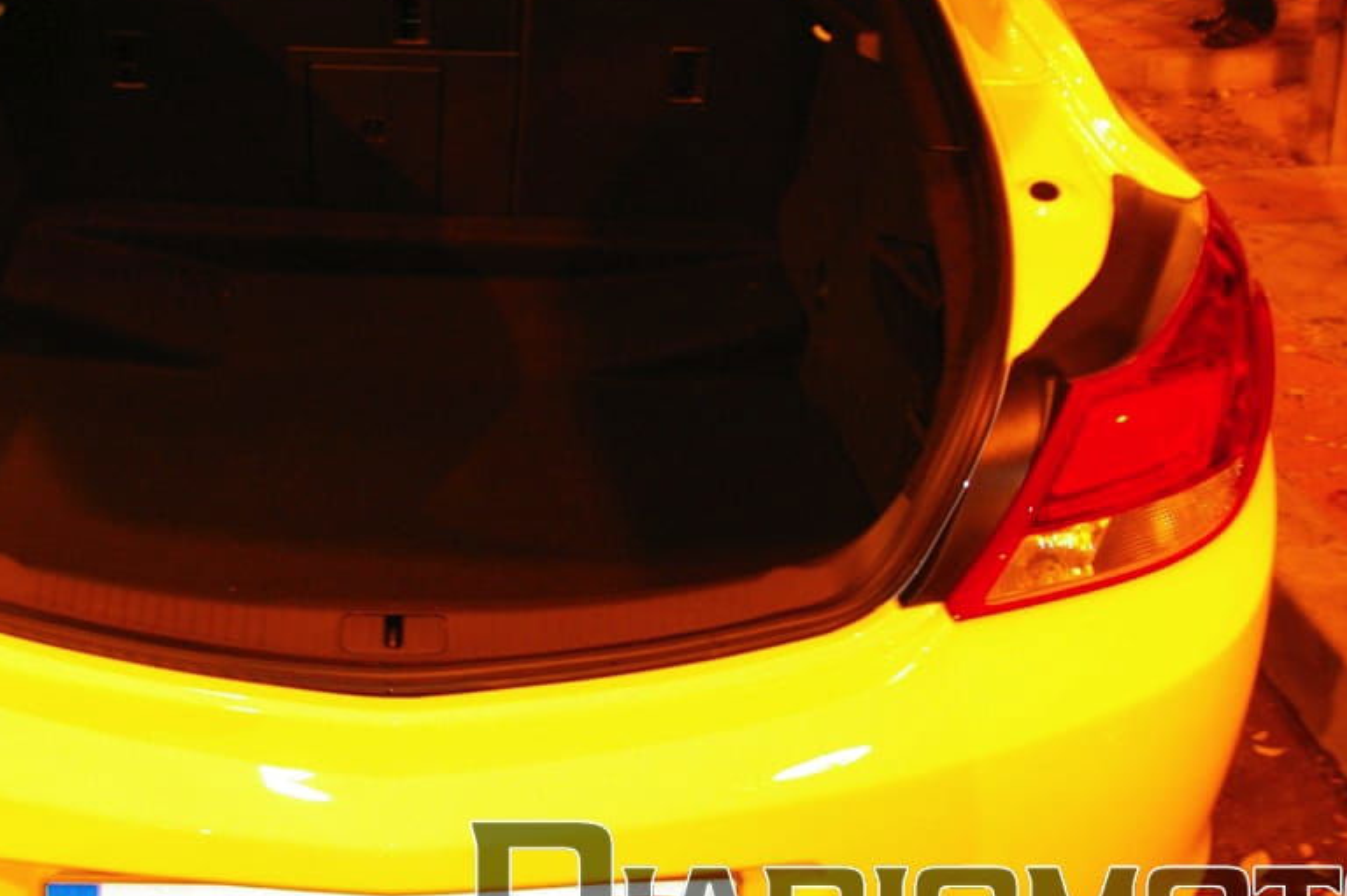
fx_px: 1683
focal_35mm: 45
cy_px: 271
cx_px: 463
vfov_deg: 29.5
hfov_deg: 43.1
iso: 800
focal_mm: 18
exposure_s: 1/2
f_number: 4.5
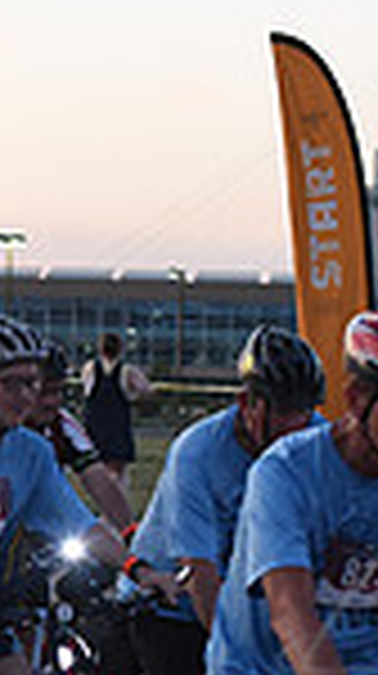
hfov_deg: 5.9
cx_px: -153
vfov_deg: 10.5
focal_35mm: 203
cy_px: 772
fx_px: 3629
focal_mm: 50
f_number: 3.2
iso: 2500
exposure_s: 1/400
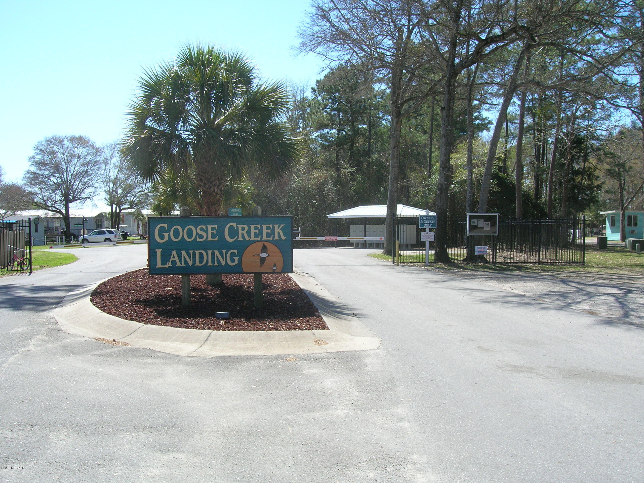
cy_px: 242
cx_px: 322
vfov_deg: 41.8
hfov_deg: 54.0
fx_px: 633
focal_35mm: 34
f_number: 4.9
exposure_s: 1/220
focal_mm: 5.7
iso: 50
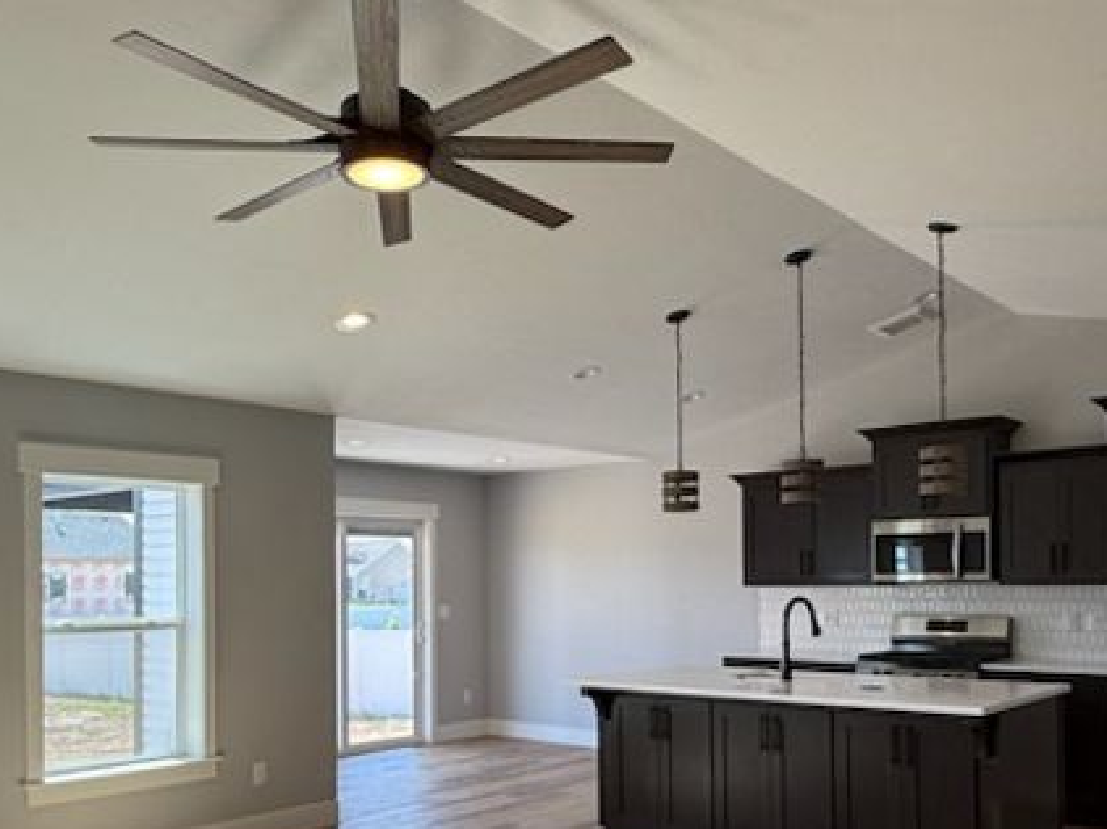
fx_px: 1087
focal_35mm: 34
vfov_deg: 41.1
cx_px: 485
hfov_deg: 53.8
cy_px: 567
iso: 50
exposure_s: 1/120
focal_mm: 2.22
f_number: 2.2
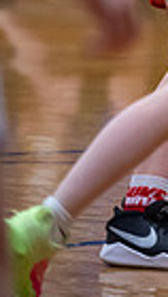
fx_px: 4985
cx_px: 561
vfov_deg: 3.4
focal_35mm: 631
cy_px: -134
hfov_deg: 1.9
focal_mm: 135
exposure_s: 1/800
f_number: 2.8
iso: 4000
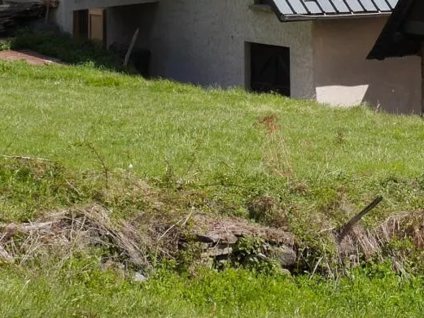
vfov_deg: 6.7
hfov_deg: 8.8
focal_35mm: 221
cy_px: -100
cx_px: 616
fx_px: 2708
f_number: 9
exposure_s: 1/320
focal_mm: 30
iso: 200
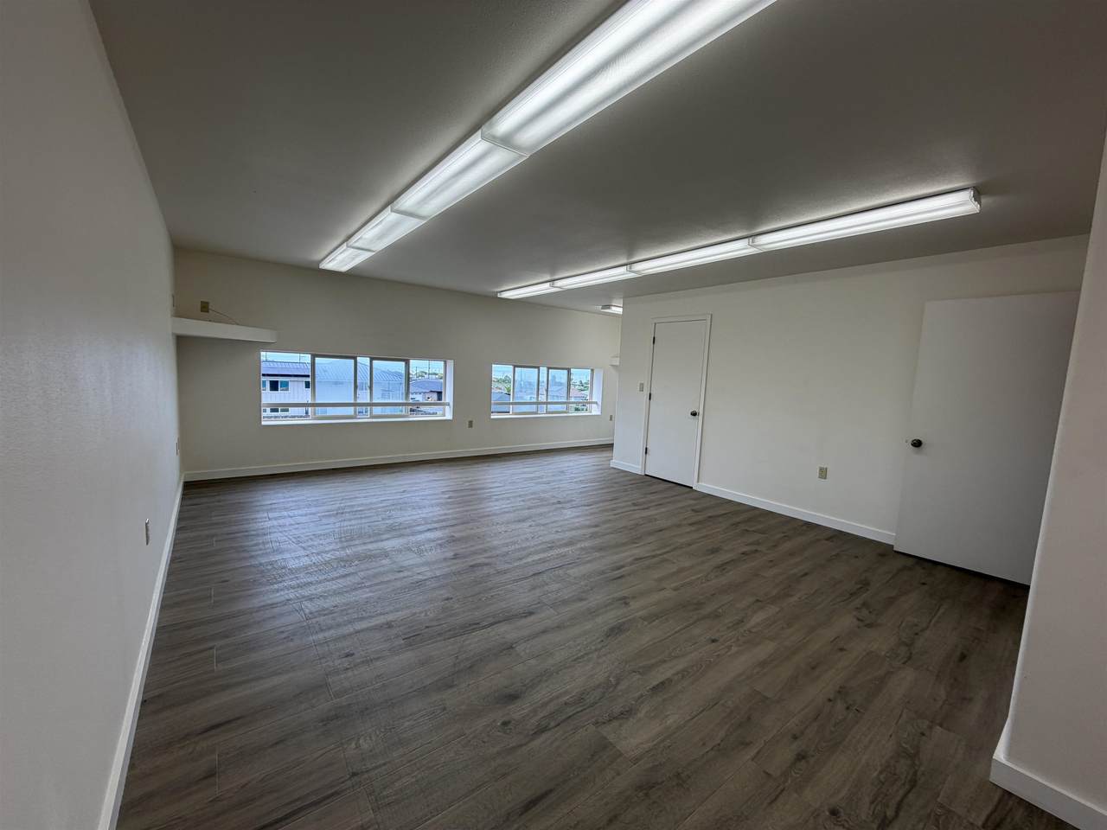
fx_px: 448
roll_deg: -2.7
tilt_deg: -5.4
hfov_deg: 102.1
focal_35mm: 14
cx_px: 554
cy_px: 415
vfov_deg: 85.7
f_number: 2.2
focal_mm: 2.22
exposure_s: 1/120
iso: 50
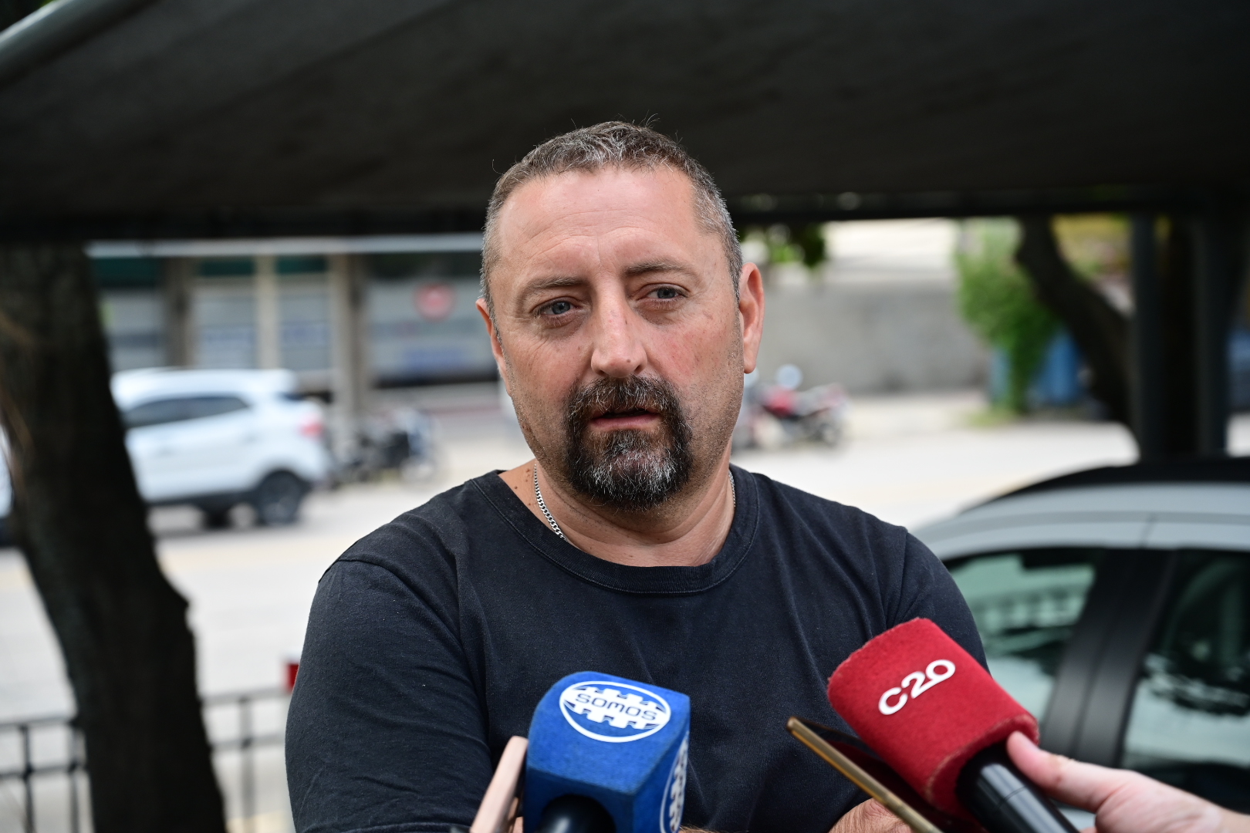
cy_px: 416
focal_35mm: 70
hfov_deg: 28.8
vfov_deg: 19.5
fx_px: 2430
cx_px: 625
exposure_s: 1/800
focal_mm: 70
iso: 500
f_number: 4
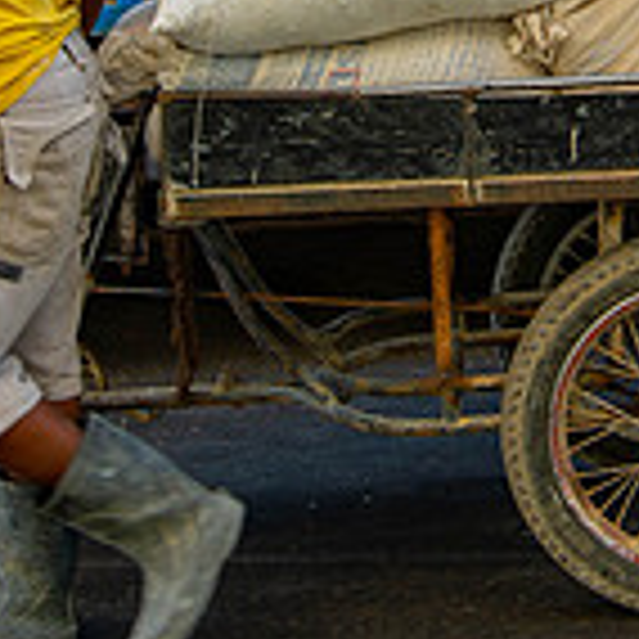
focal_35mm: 134
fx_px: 2799
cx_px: 583
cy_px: -53
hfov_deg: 12.9
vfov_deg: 12.8
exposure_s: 1/125
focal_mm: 36
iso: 100
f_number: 5
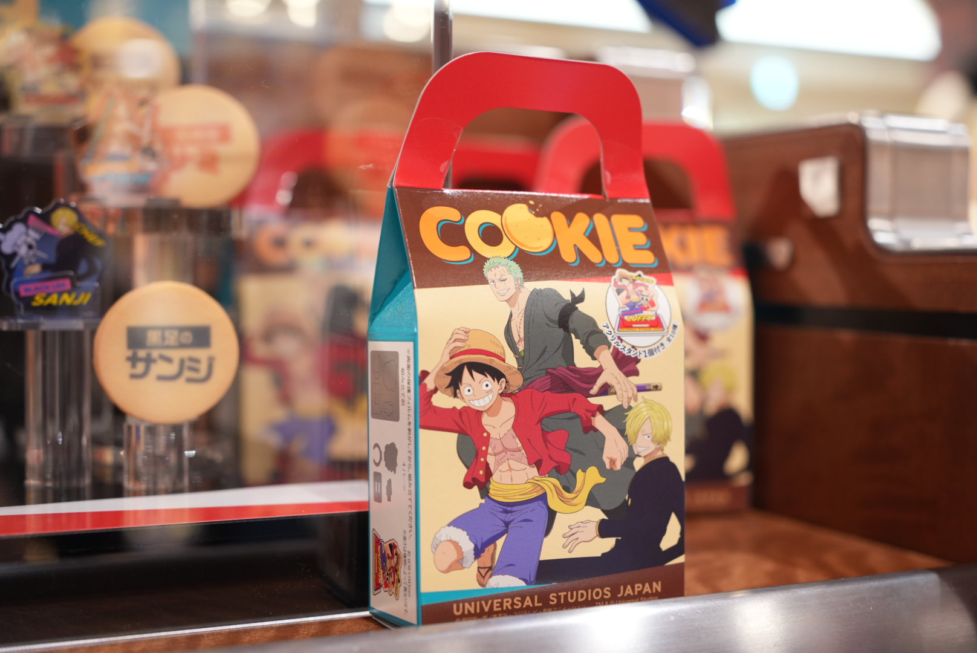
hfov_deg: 38.9
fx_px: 1385
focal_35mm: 51
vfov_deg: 26.5
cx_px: 488
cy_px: 326
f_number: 3.5
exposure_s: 1/60
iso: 1600
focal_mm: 51
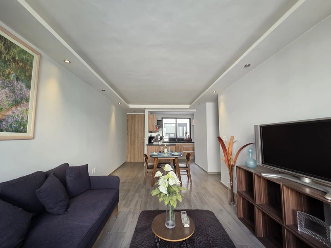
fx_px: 124
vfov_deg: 89.9
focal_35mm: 13
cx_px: 166
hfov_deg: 106.2
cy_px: 124
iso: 125
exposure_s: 1/120
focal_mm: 2.2
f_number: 2.2
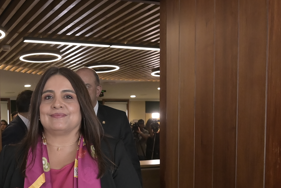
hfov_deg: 40.0
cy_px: 178
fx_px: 367
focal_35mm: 47
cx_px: 52
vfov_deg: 27.4
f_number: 4
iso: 3200
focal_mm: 16
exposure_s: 1/400
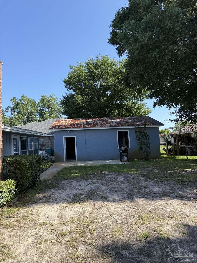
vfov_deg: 71.6
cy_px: 132
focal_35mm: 24
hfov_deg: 56.8
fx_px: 182
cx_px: 98
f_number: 1.78
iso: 80
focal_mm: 6.76
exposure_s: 1/2000
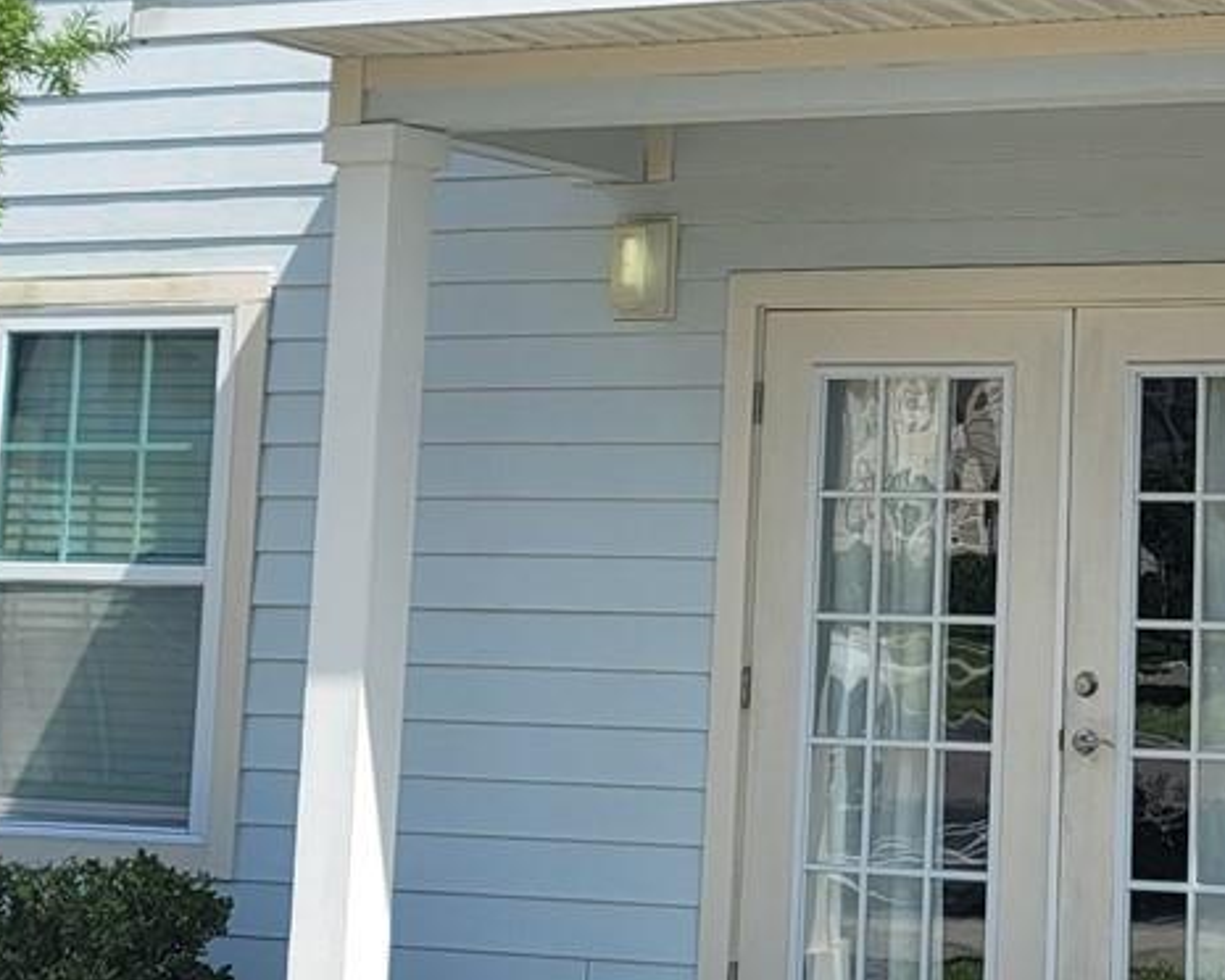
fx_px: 3045
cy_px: 34
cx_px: 1267
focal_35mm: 84
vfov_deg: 17.9
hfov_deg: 21.8
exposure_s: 1/777
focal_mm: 7
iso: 20
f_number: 1.8
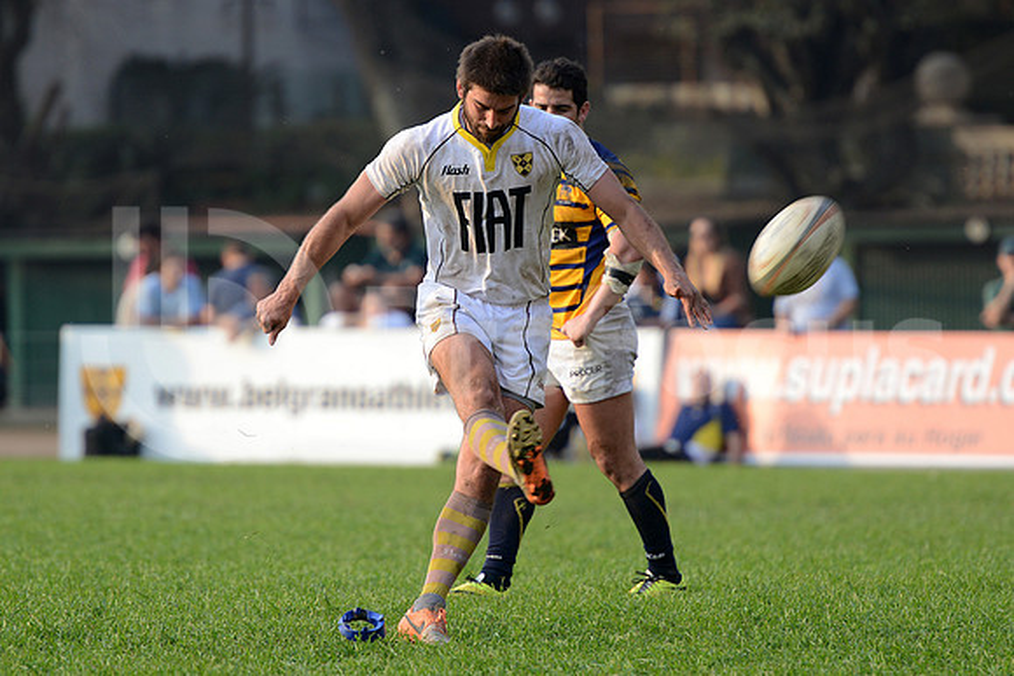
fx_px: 7606
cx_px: 507
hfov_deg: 7.6
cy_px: 338
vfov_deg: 5.1
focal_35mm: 270
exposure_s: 1/640
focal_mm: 270
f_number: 4
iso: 500
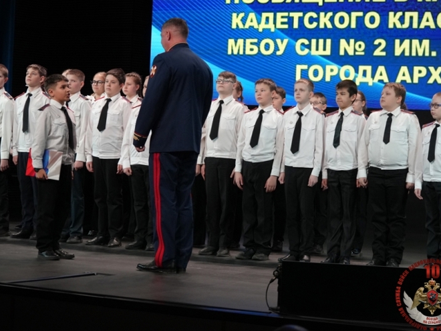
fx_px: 1210
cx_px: 220
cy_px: 167
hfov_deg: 20.7
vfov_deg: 15.6
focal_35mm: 95
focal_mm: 58
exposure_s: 1/160
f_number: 6.3
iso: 1600
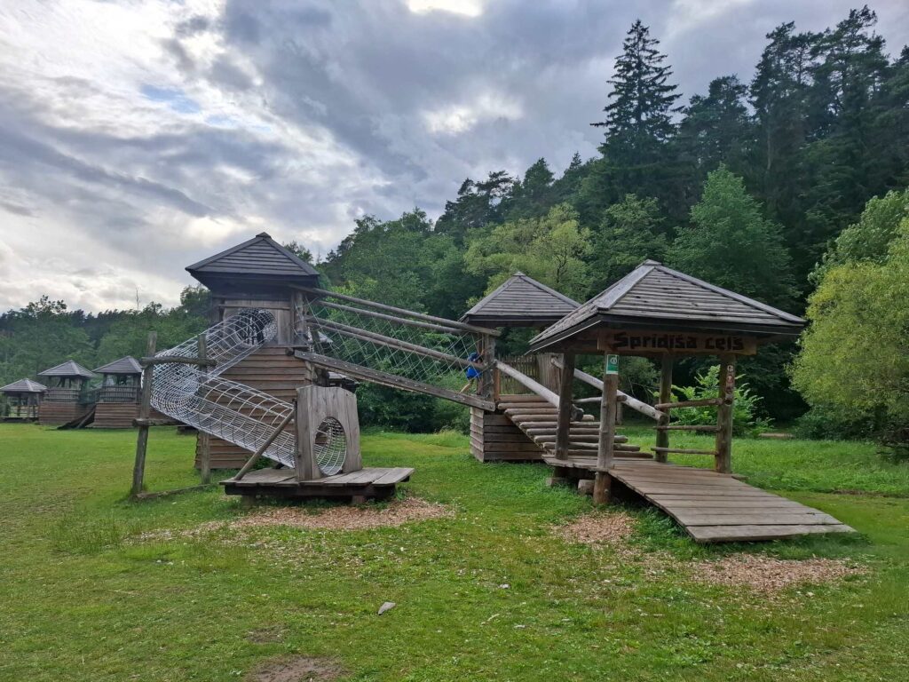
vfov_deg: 58.9
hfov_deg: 73.9
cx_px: 454
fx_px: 604
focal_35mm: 23
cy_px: 341
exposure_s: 1/1890
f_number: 1.8
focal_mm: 5.54
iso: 50
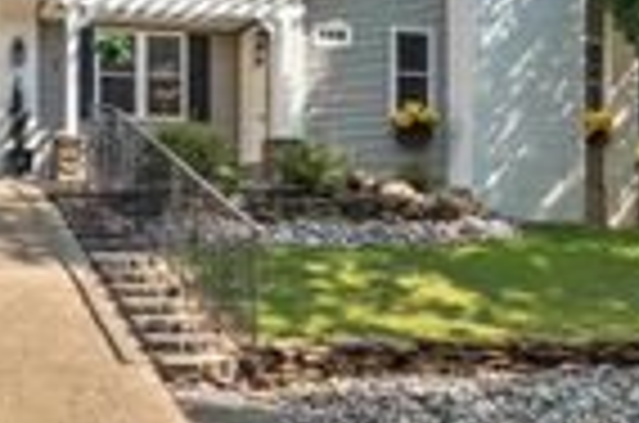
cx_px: 176
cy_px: 245
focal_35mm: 60
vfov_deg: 22.5
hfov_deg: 32.9
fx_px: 1063
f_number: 4
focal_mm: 17
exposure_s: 1/160
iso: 80
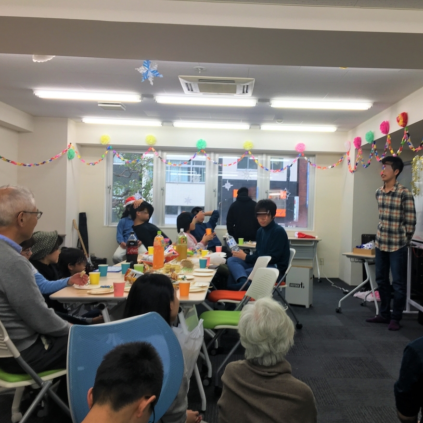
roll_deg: -0.9
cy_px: 216
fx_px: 484
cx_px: 252
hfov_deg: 47.0
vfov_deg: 47.2
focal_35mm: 35
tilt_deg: +2.3
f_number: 2.2
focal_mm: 4.15
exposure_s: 1/60
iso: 25
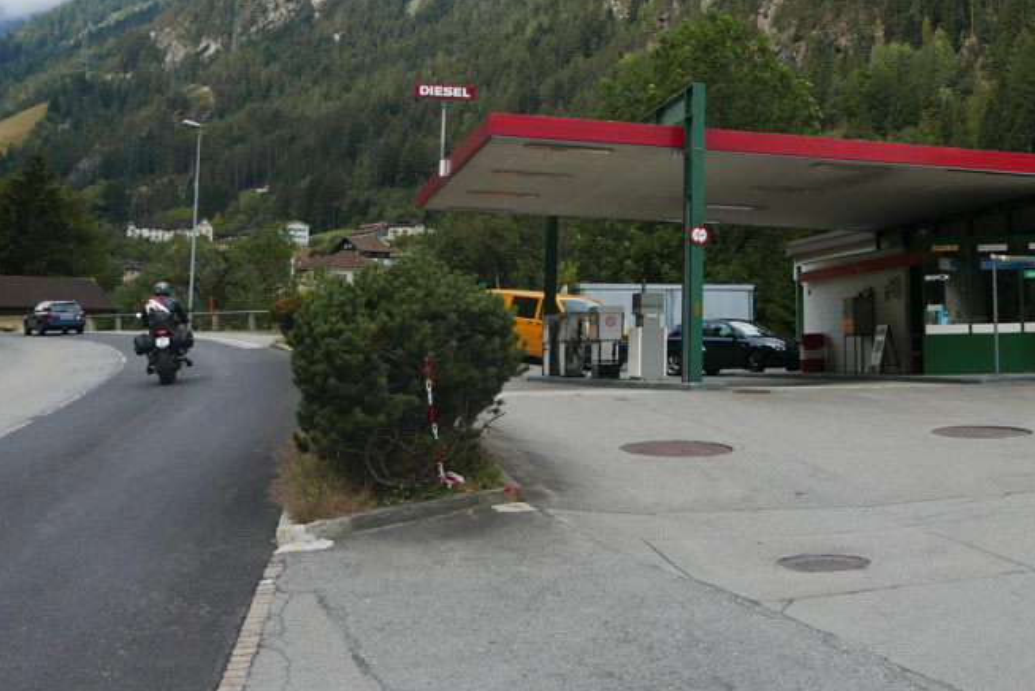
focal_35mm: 44
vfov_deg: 30.0
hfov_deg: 41.9
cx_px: 869
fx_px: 1265
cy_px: 173
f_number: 5.6
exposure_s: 1/320
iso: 200
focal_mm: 10.9
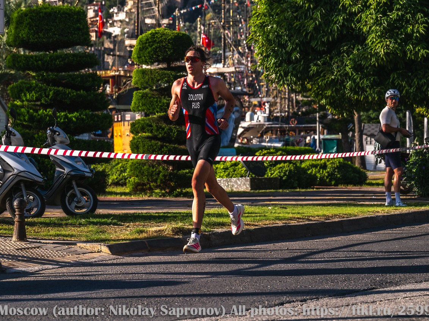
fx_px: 1685
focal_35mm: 136
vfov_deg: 10.9
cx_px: 194
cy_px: 160
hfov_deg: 14.5
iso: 320
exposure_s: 1/1250
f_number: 8
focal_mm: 125
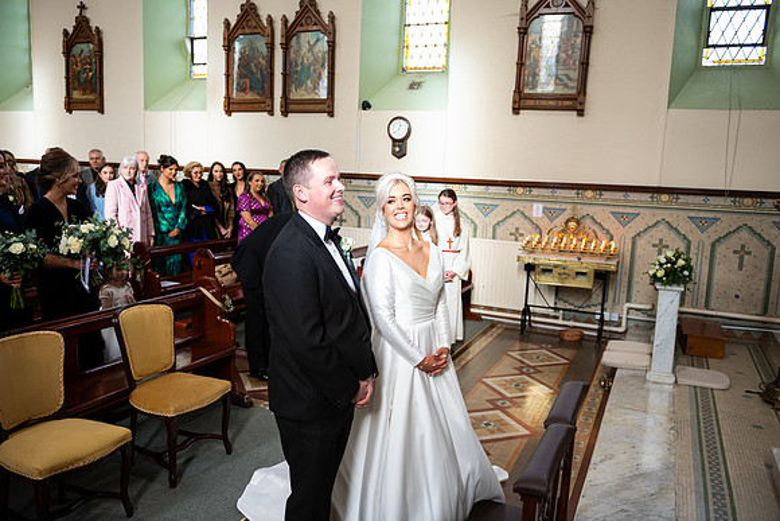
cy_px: 260
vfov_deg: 45.0
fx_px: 628
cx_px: 390
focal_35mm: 29
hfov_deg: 63.6
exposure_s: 1/160
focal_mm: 29
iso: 800
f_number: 3.5
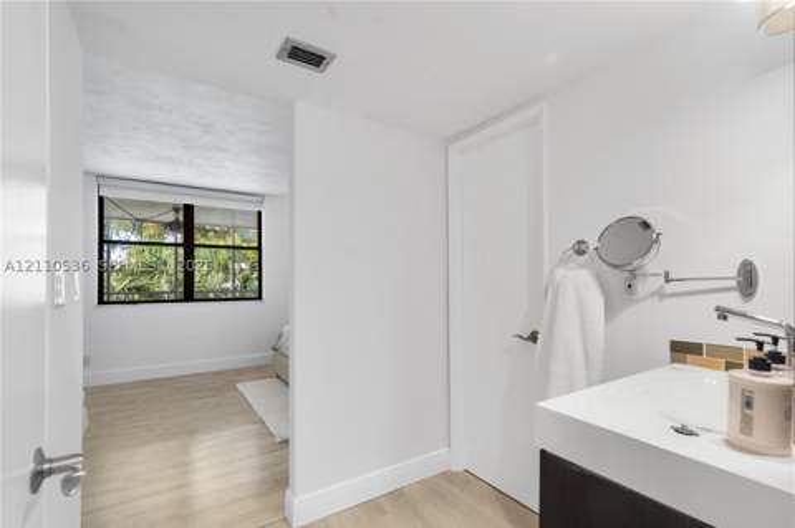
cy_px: 264
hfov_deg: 96.8
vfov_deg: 73.6
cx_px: 398
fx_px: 353
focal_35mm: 16
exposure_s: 1/10
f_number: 8
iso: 500
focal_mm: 16
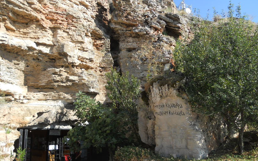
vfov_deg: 36.2
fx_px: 246
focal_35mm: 35
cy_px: 87
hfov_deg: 54.9
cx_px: 102
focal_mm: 4.9
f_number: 3.2
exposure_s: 1/640
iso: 80
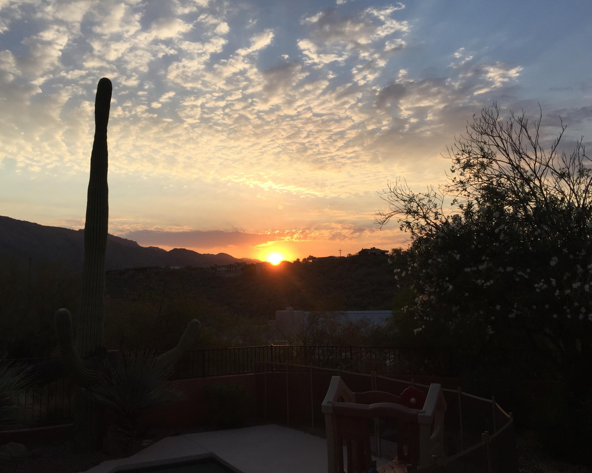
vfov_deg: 47.1
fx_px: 543
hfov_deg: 57.1
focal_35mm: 31
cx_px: 278
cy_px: 242
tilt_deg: +6.7
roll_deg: +2.1
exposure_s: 1/1582
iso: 32
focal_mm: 4.15
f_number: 2.2
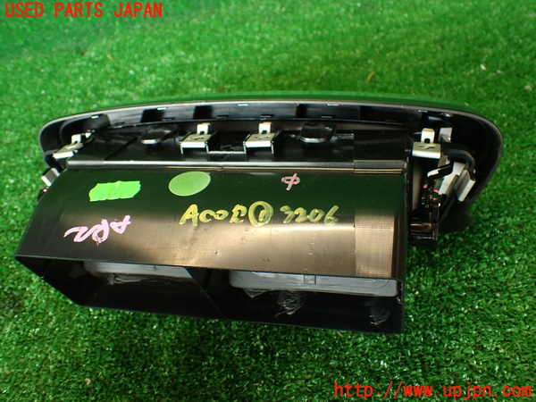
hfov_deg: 56.8
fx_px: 495
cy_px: 201
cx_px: 268
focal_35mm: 32
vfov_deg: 44.2
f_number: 2.4
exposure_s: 1/60
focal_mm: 5.79
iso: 200
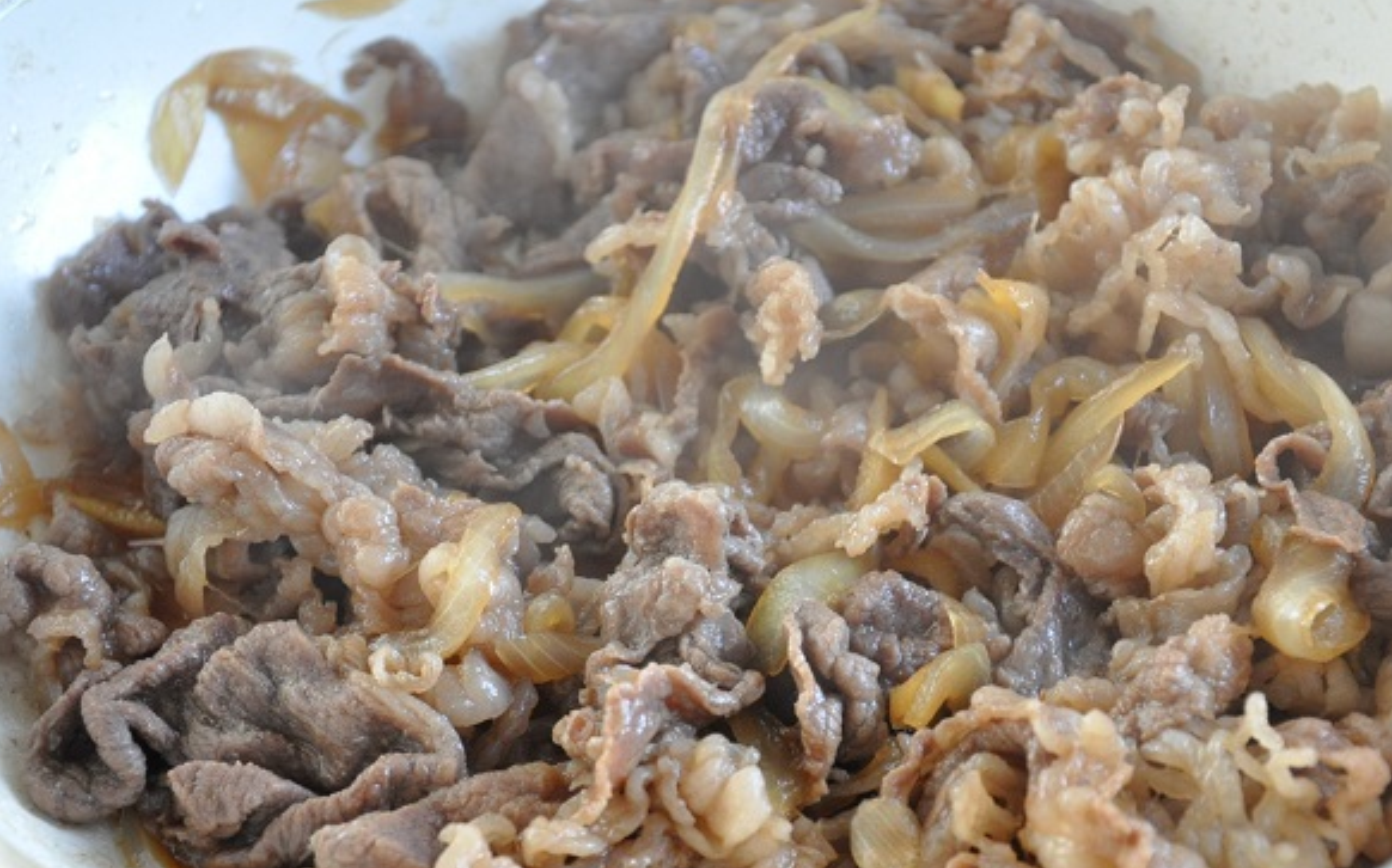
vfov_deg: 12.4
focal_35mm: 105
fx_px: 3981
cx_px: 686
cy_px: 623
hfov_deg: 19.8
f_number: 5
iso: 1600
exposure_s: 1/10
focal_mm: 50
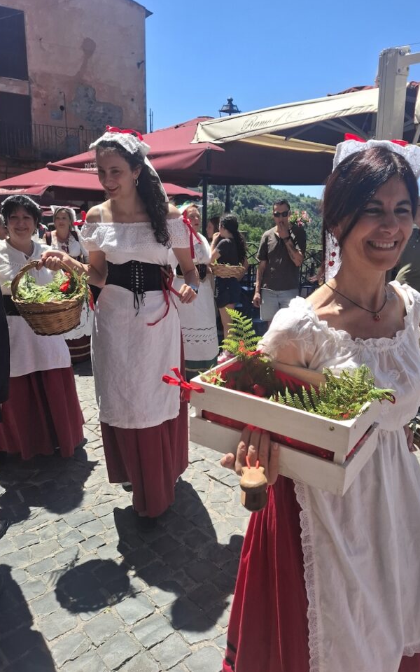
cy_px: 345
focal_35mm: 26
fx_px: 476
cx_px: 237
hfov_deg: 47.5
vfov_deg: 70.4
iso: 50
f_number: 1.8
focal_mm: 5.54
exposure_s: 1/1190
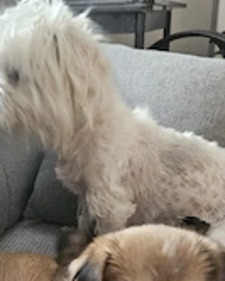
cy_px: 284
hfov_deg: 27.9
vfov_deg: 31.9
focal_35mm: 54
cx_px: 74
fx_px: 449
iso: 500
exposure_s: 1/25.1
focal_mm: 5.4
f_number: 1.8
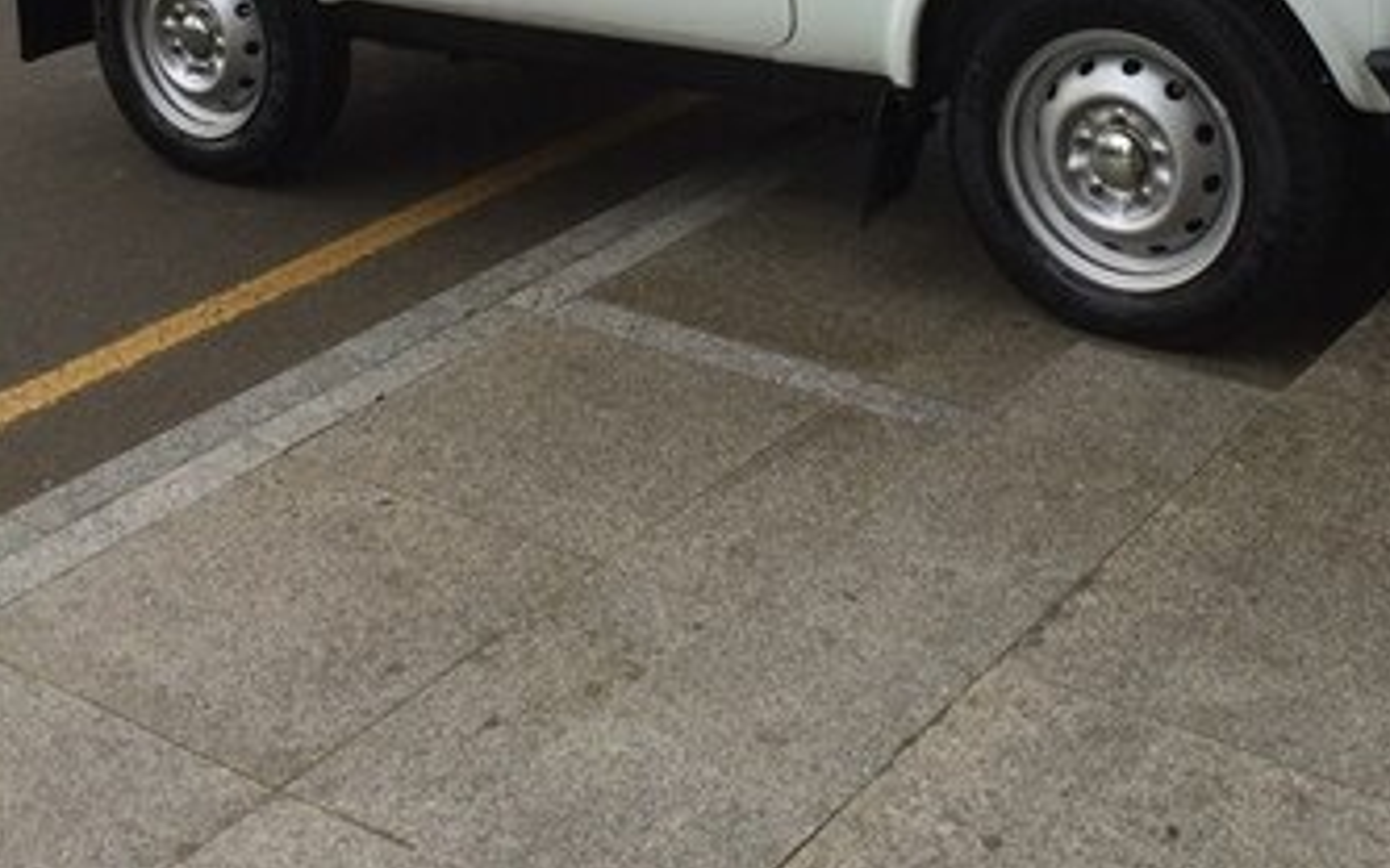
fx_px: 2310
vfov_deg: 20.1
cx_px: 764
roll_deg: -2.6
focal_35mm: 61
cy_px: -152
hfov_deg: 33.5
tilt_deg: -13.2
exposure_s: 1/299
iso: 32
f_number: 2.2
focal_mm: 4.15
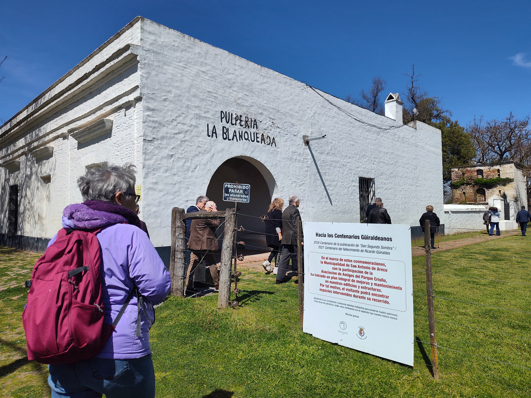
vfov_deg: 58.9
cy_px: 199
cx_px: 266
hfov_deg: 73.9
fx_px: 353
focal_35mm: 23
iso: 100
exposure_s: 1/2492
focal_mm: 5.56
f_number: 1.8
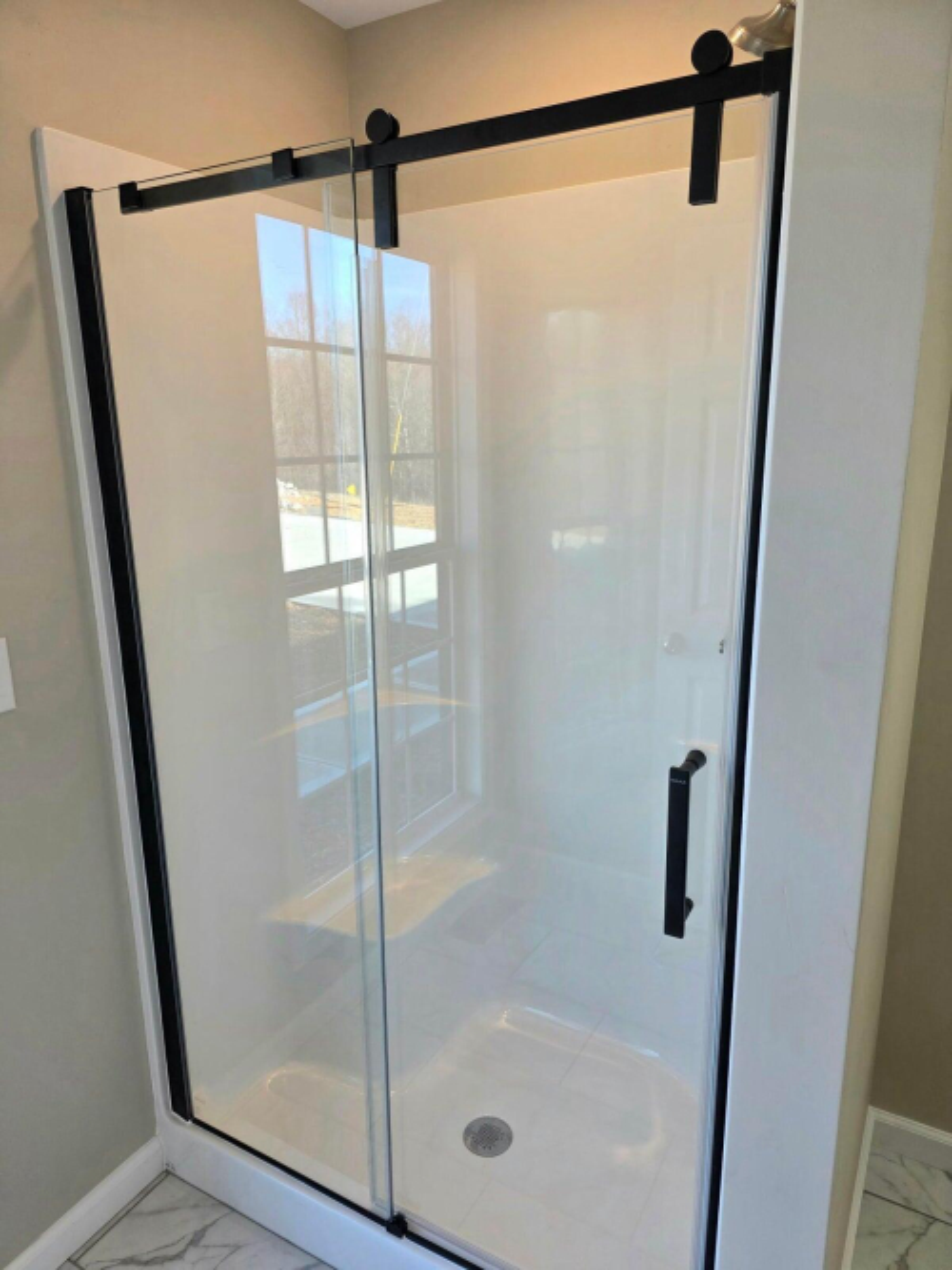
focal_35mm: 23
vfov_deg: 73.9
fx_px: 844
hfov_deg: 58.9
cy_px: 635
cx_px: 476
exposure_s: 1/120
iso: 64
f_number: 1.7
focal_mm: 6.3
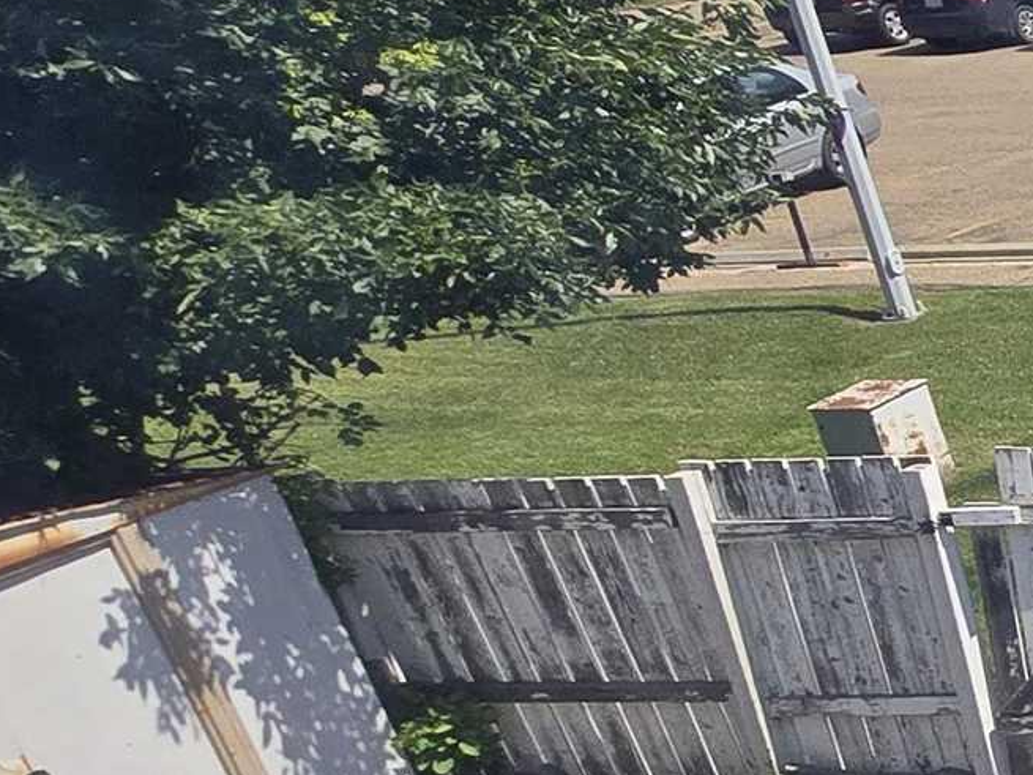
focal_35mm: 61
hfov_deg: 16.7
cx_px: 2306
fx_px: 1820
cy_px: 556
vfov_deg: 23.8
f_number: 2.2
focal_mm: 2.2
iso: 64
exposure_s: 1/2000
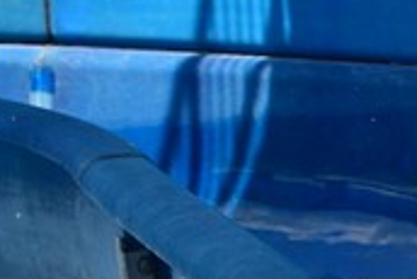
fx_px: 3617
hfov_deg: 6.4
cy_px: 678
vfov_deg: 4.3
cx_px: 895
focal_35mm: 312
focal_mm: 35
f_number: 3.2
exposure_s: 1/1250
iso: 100
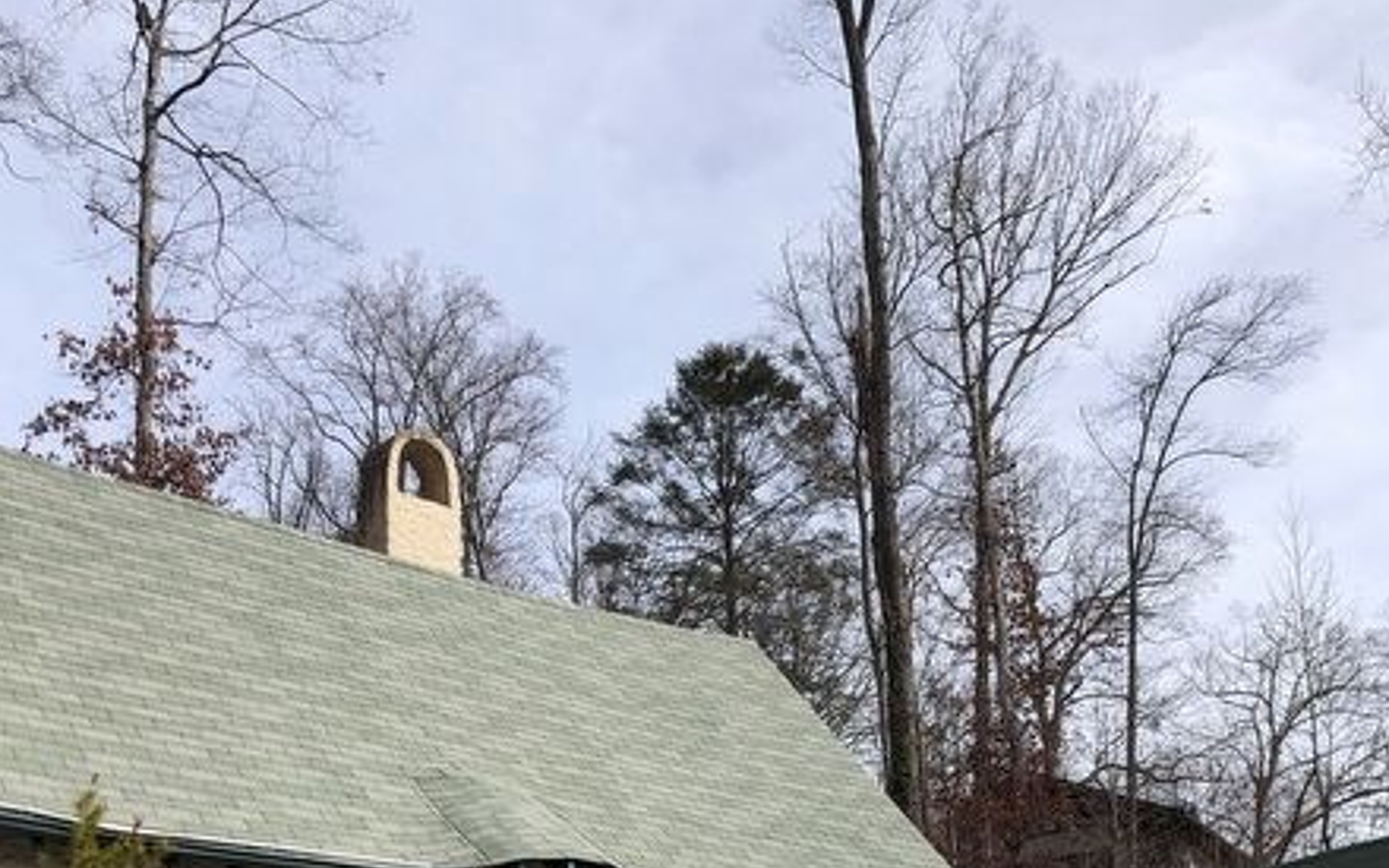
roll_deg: +2.7
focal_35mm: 54
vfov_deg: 22.7
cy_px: 937
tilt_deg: +12.6
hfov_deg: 37.5
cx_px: 698
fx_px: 2044
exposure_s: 1/1845
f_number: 1.8
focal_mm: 4
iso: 20
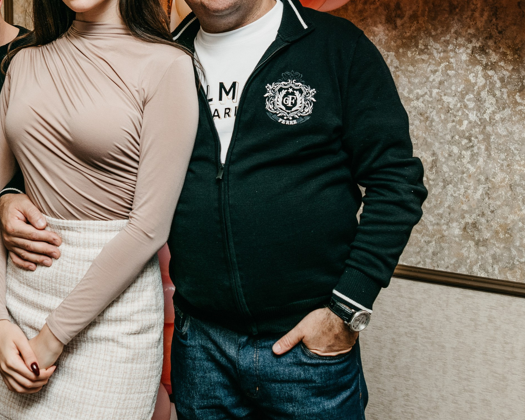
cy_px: 123
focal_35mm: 61
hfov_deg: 30.6
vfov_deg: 24.8
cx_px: 147
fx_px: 948
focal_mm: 27
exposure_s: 1/160
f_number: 4
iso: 125
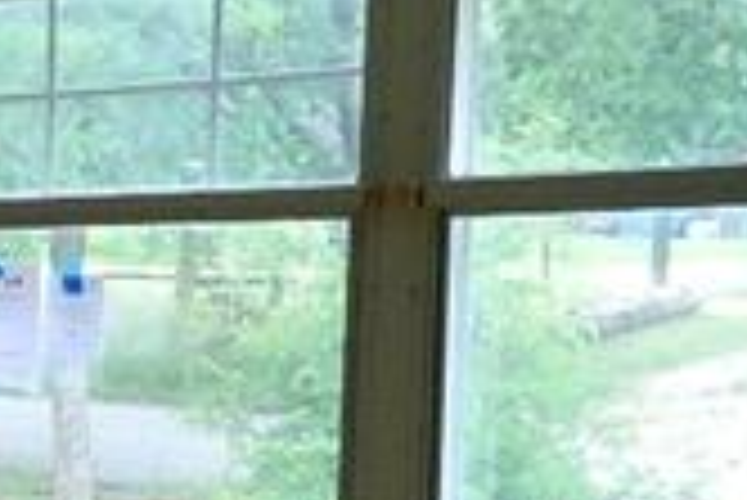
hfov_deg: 16.5
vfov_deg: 13.5
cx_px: -652
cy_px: 495
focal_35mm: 100
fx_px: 2077
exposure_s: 1/250
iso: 400
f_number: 3.1
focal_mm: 4.5
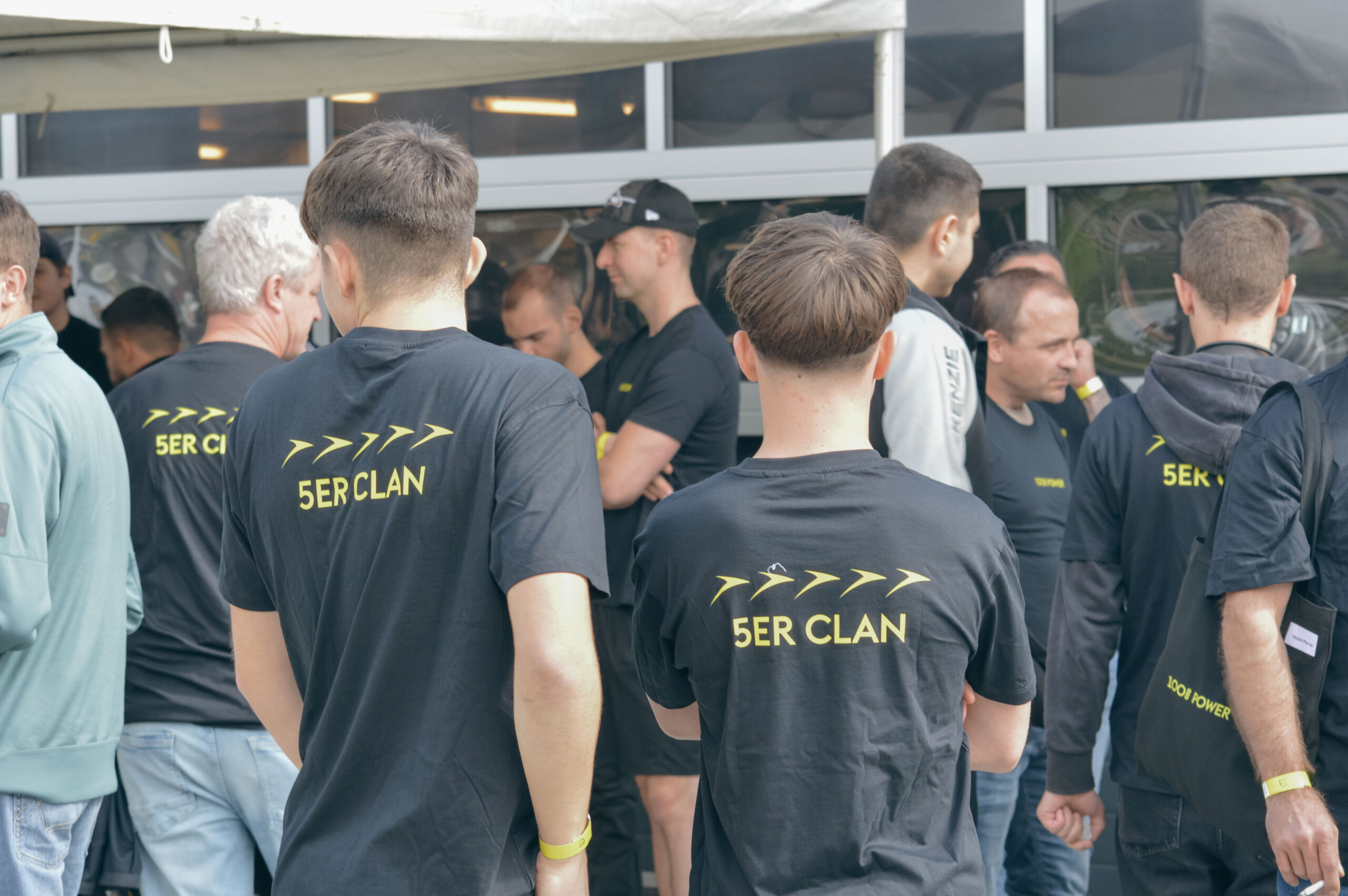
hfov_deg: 18.9
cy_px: 448
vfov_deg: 12.7
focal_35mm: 108
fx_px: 4040
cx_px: 674
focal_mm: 72
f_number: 6.3
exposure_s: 1/50
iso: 100
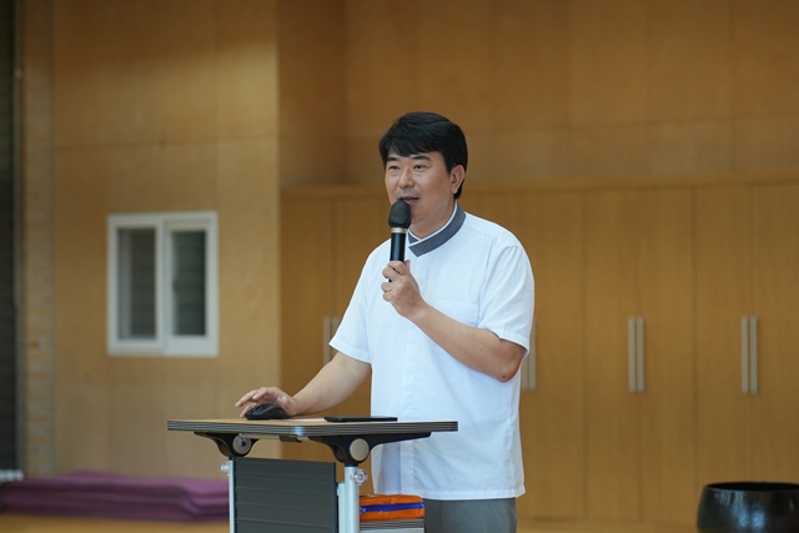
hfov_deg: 14.0
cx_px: 400
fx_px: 3263
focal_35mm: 147
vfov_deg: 9.3
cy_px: 266
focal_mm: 98
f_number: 2.8
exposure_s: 1/200
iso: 640
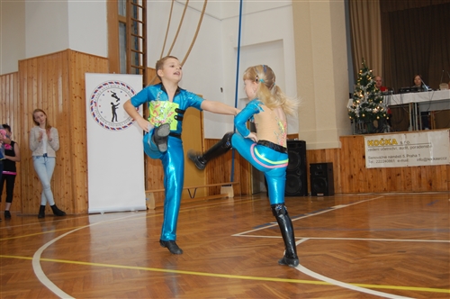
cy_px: 150
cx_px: 225
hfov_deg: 49.6
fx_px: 487
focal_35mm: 39
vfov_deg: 34.1
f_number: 4.2
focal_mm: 26
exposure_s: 1/60
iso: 400
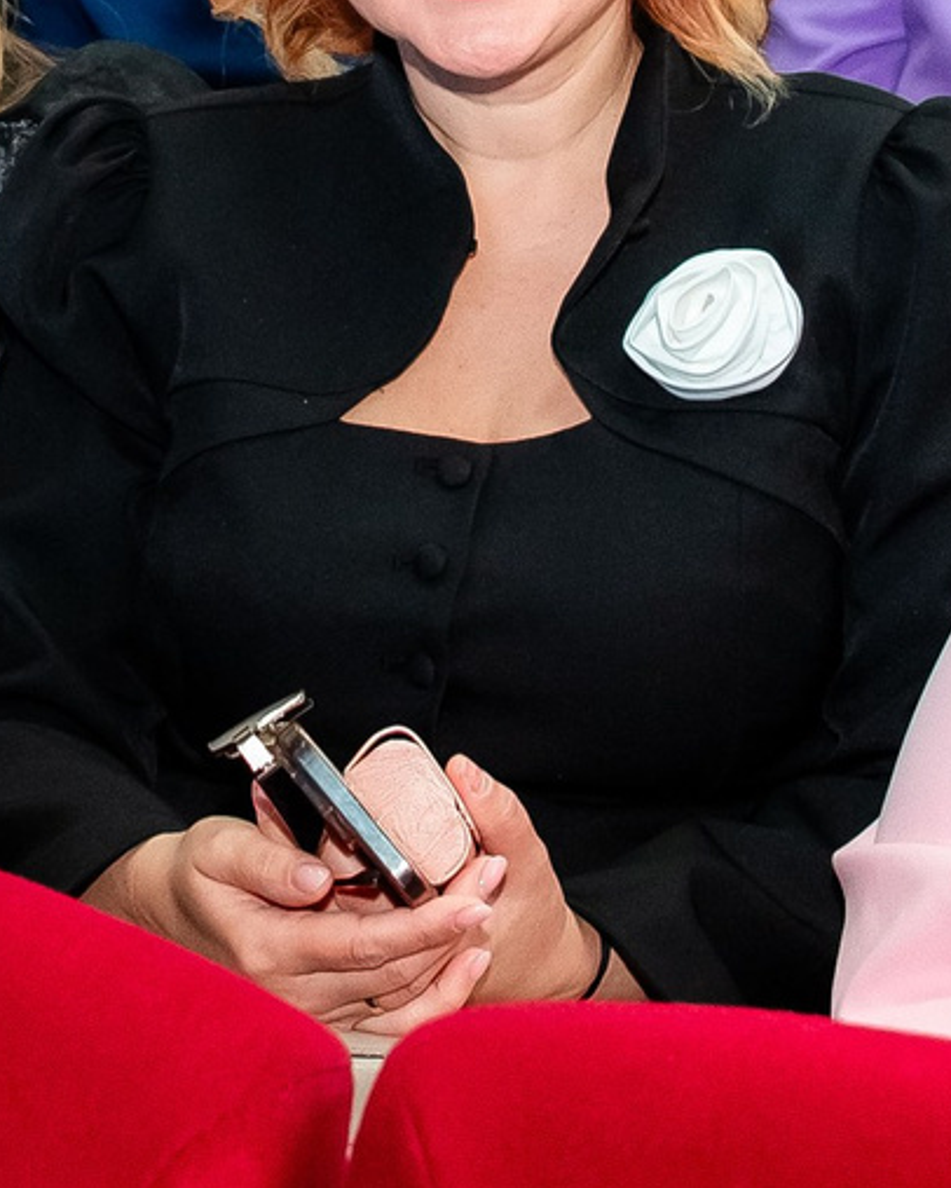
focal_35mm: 128
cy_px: -135
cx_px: 382
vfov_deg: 14.7
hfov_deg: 12.1
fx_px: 4501
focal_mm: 26
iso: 1250
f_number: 3.5
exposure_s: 1/125
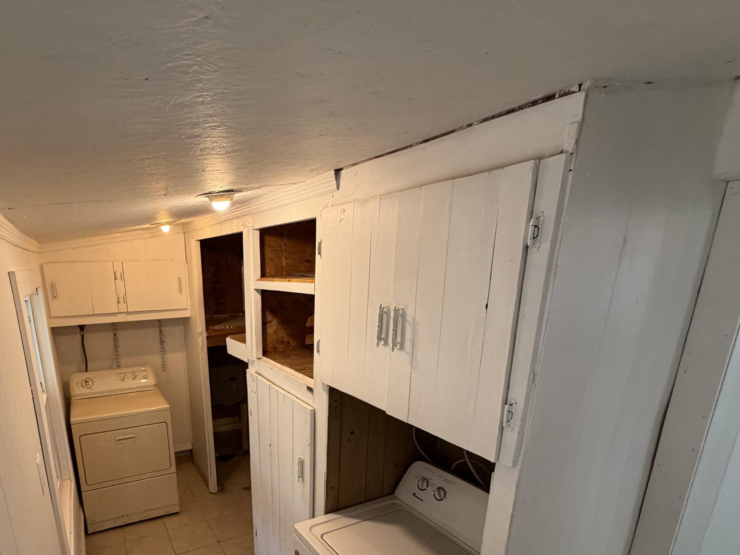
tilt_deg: -15.7
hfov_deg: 79.7
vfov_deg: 63.7
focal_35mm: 20
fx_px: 428
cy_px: 385
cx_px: 262
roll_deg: +2.3
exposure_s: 1/60
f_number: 2.2
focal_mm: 2.22
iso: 200
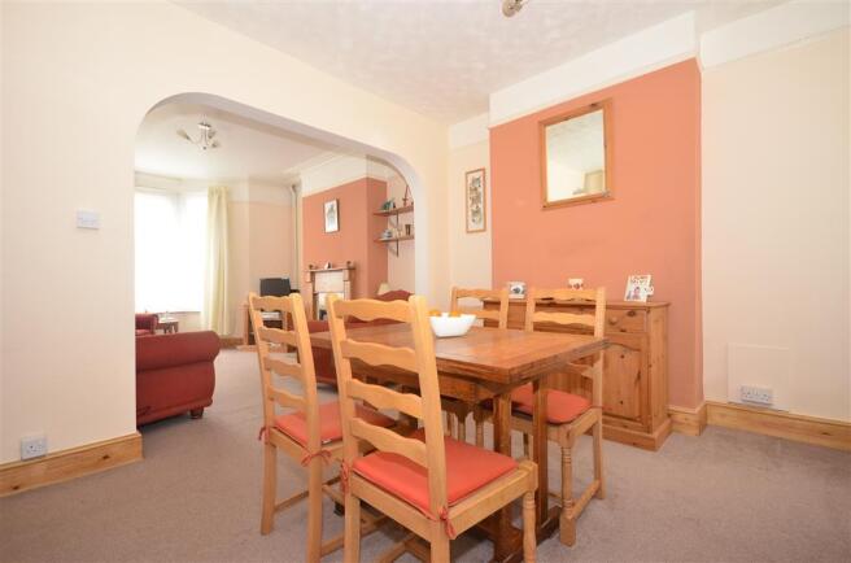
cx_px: 426
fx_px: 407
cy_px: 282
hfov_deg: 92.6
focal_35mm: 17
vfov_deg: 69.4
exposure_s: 1/4
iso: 640
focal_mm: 11.5
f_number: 5
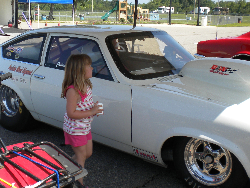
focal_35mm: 52
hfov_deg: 36.6
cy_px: 96
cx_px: 97
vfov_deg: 28.0
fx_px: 376
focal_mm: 6.3
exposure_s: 1/350
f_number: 4.6
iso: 80
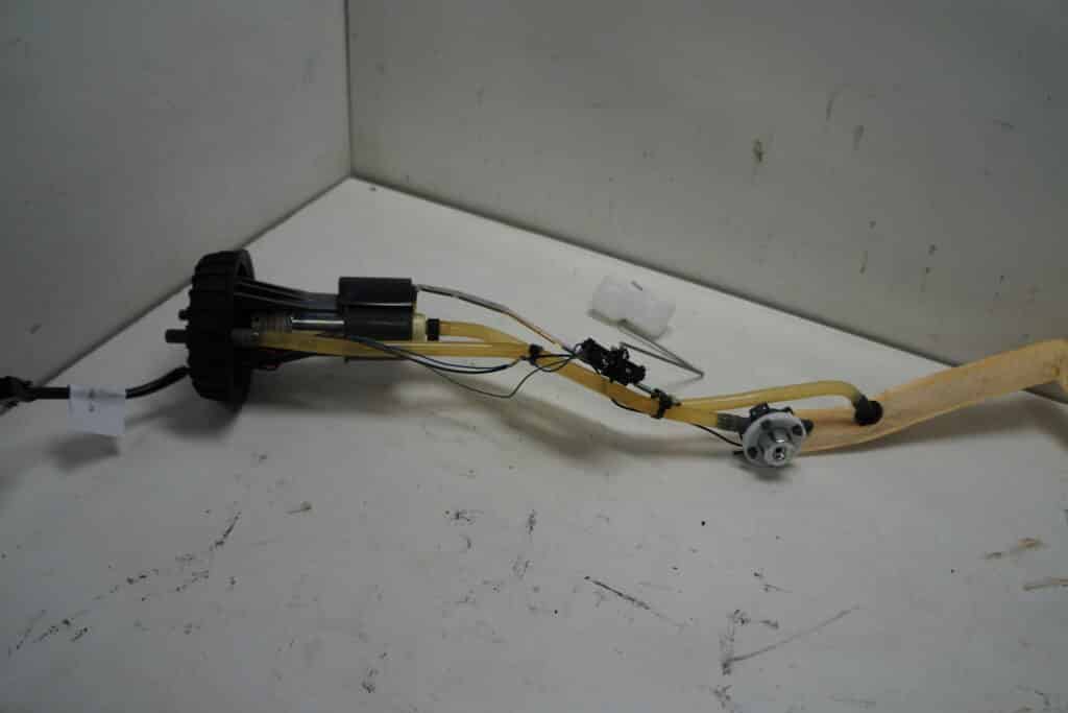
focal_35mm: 27
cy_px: 356
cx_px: 534
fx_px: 801
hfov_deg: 67.4
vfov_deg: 47.9
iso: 100
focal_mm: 18
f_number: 3.5
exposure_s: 1/125
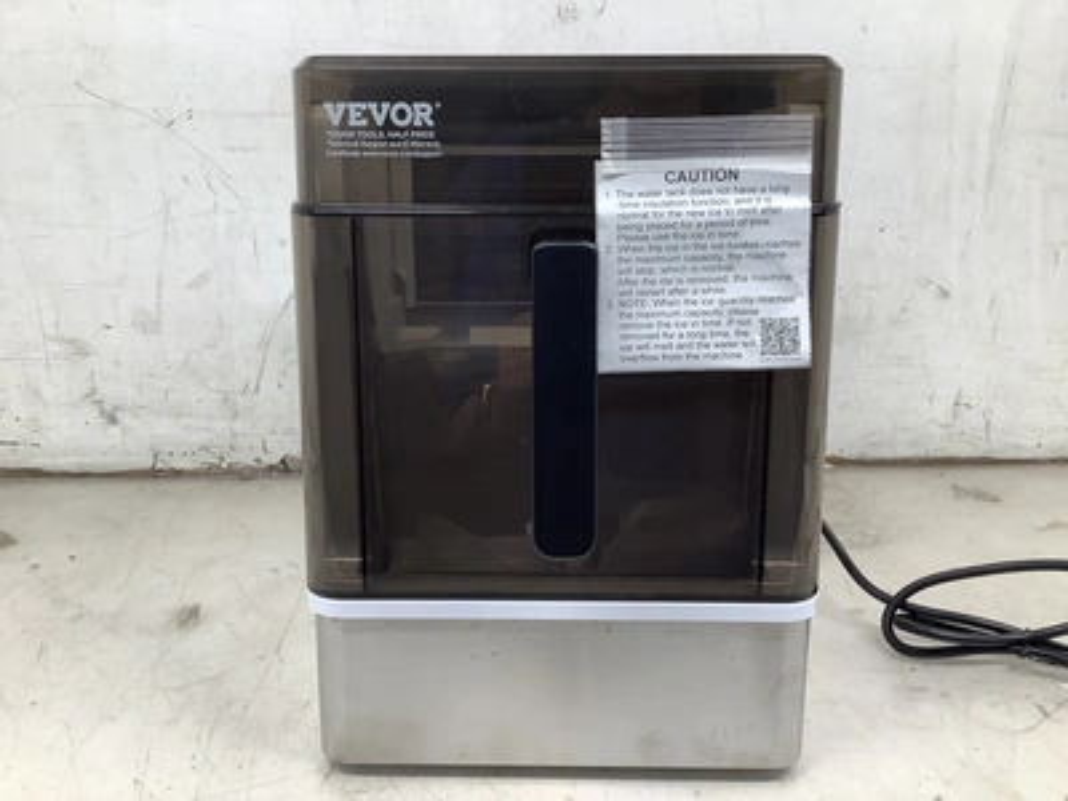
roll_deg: +0.3
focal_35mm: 31
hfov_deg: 58.4
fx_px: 956
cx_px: 534
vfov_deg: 45.4
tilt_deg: -14.6
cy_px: 400
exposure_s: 1/60
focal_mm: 3.3
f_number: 2.4
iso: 50
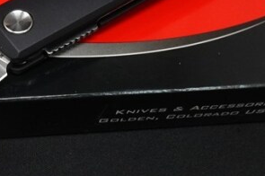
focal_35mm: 63
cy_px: 69
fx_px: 463
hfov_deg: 29.8
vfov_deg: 21.5
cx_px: 1
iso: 1000
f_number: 11
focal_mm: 10.83
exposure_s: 1/30
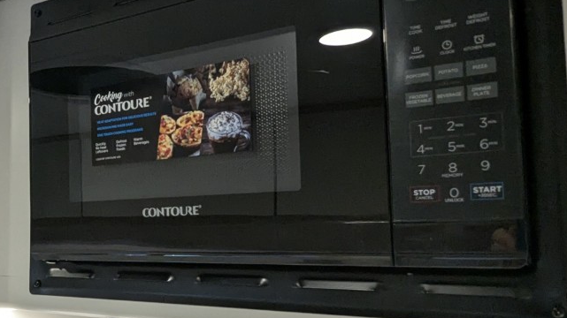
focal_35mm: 38
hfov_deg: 50.8
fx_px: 571
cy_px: 193
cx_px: 148
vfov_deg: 31.1
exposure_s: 1/291
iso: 237
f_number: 2.2
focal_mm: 2.35
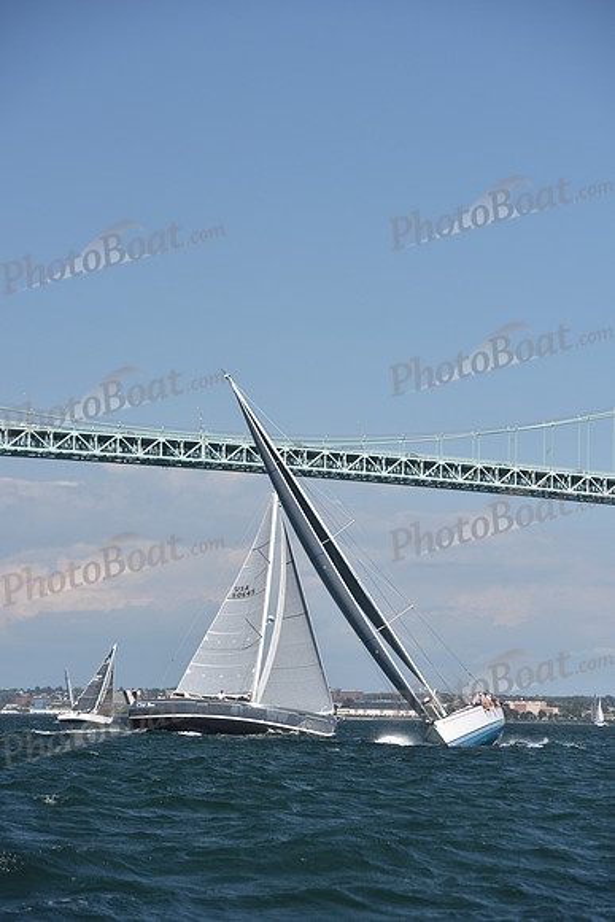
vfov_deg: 17.6
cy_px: 461
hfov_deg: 11.8
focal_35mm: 116
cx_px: 308
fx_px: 2970
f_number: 5.6
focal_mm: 116
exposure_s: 1/1000
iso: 250
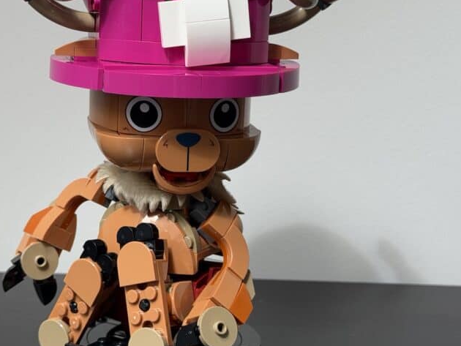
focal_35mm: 78
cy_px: 150
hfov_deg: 24.9
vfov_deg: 18.9
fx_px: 1039
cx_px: 156
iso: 64
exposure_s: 1/121
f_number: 1.78
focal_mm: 6.76
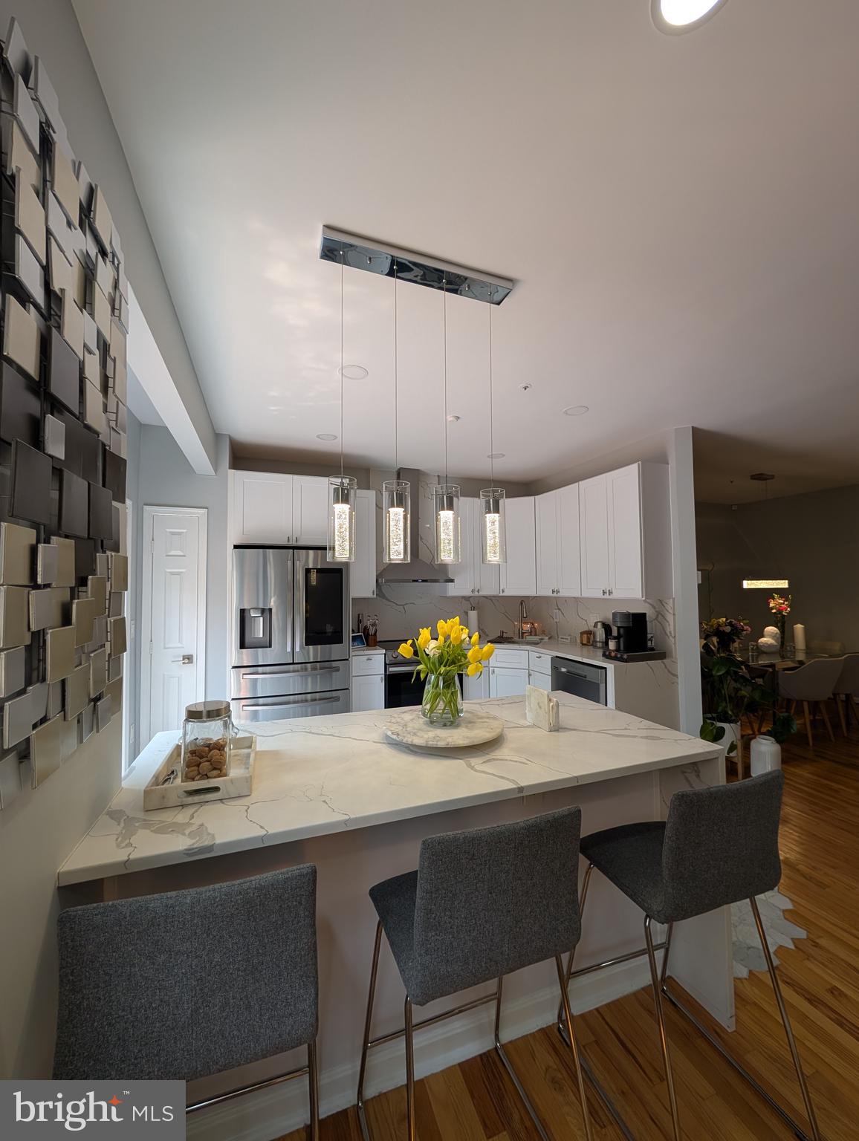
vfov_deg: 110.5
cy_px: 570
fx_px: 396
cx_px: 430
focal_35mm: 12
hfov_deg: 94.6
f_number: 1.7
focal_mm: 2.02
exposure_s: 1/149
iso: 48
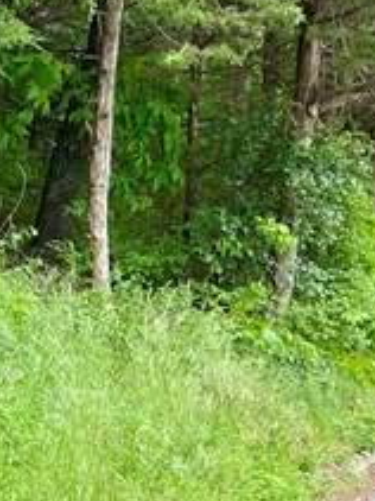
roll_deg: +1.2
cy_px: 197
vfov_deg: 15.6
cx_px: -767
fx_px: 1822
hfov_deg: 9.3
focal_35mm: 126
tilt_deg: -0.9
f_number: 1.8
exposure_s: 1/170
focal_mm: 4.25
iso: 32
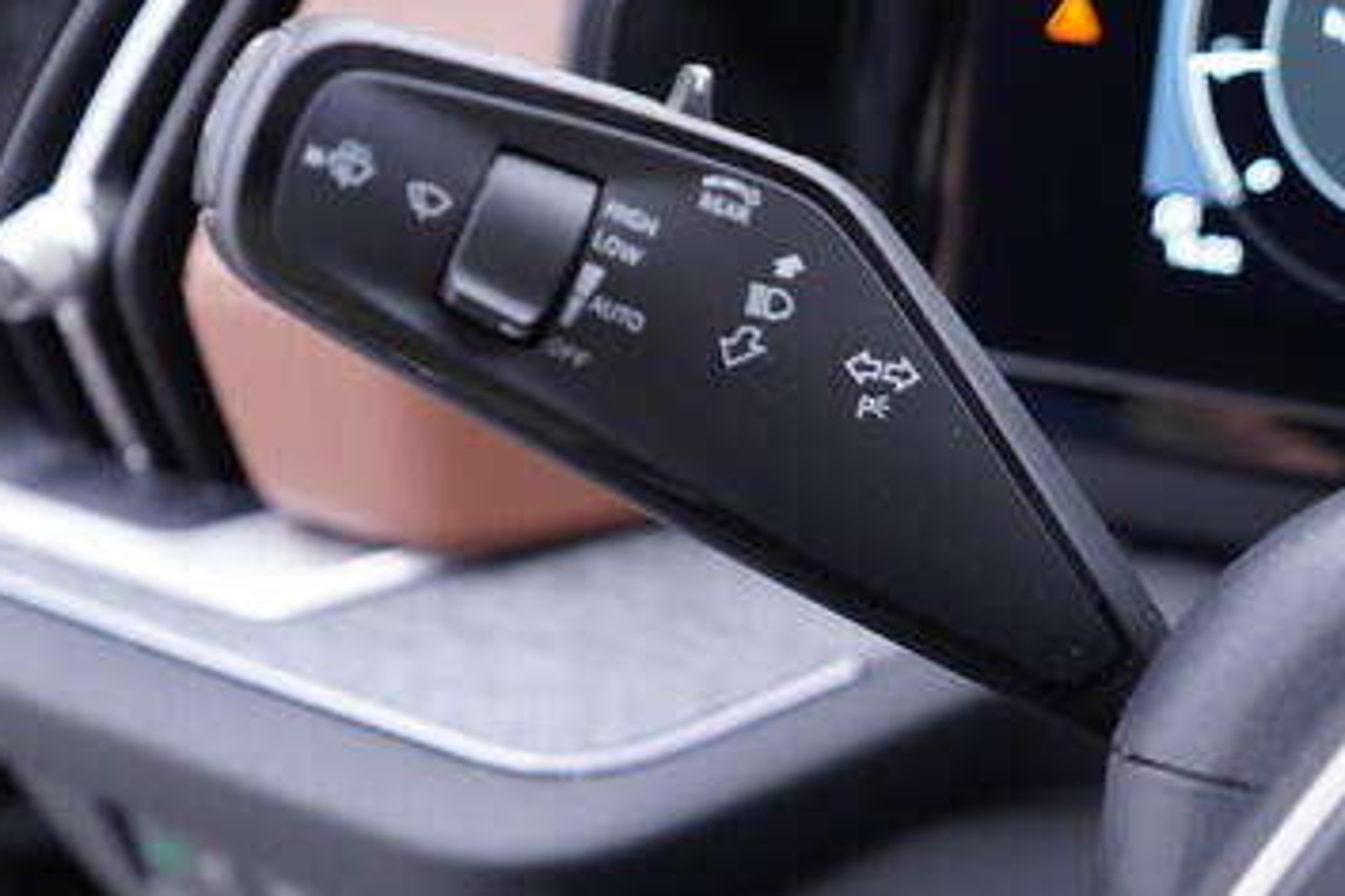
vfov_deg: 24.0
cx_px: 718
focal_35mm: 56
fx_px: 2092
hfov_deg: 35.6
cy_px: 628
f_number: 2.8
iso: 320
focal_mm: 24
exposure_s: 1/40
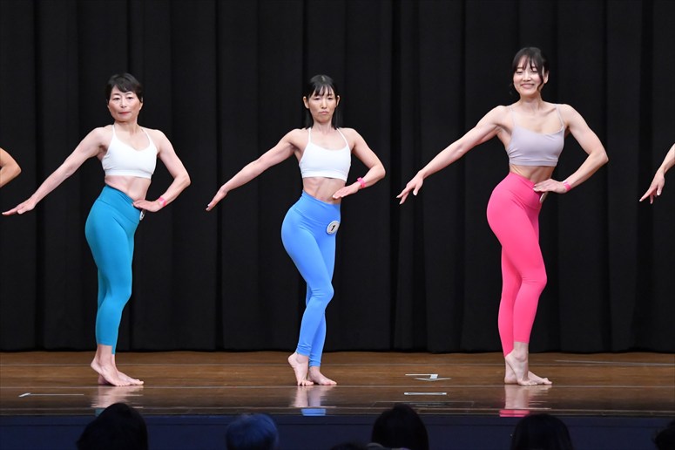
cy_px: 225
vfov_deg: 6.8
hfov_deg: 10.2
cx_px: 338
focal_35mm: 202
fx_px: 3786
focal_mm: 135
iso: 6400
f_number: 5.6
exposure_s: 1/400
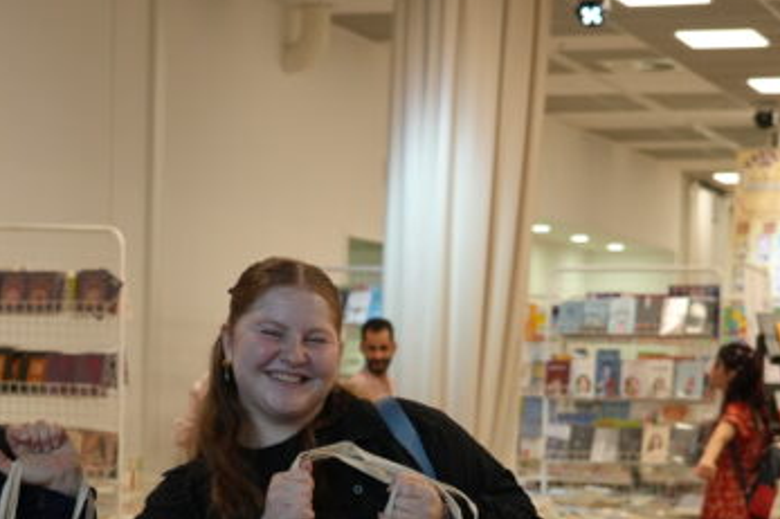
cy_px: 526
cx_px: 438
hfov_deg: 21.9
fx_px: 2014
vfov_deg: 14.4
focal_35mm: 93
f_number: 4
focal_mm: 43
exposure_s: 1/160
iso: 1600
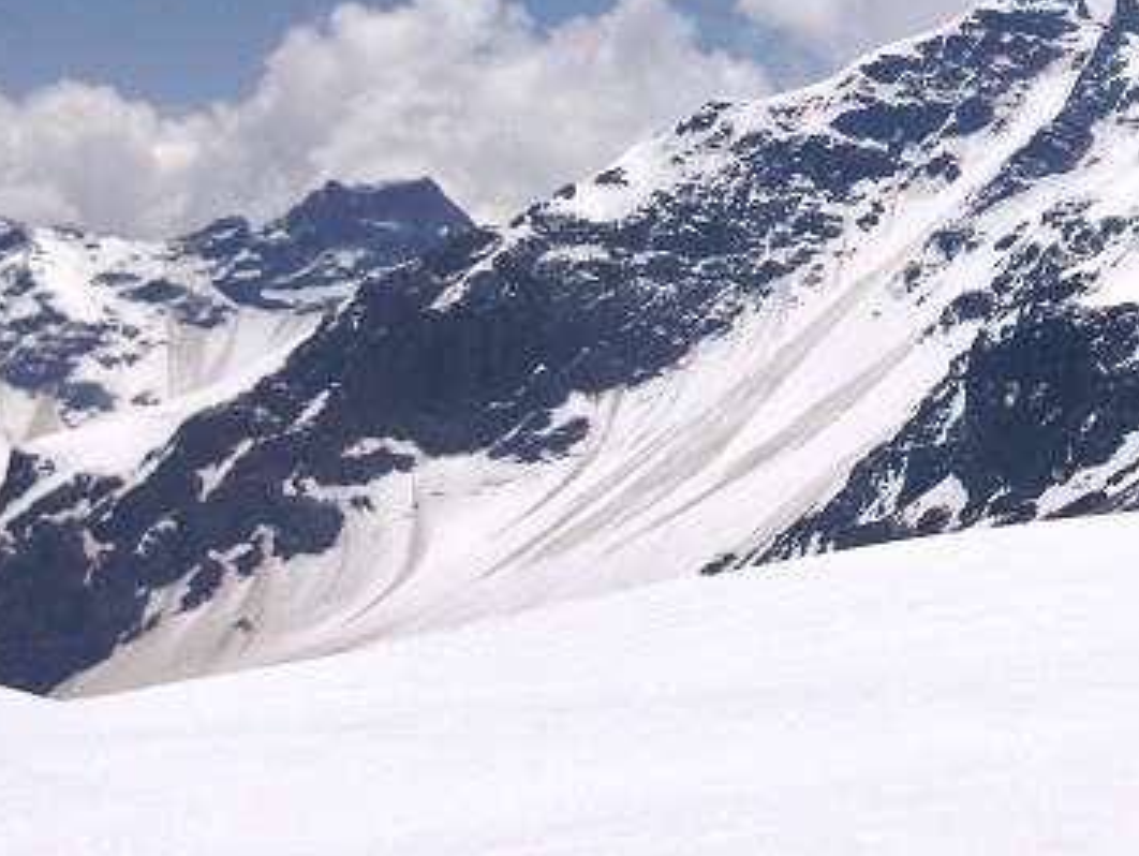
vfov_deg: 19.0
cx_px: 1190
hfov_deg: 24.3
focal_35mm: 76
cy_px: 71
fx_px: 2502
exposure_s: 1/9091
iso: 50
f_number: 2.4
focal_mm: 4.12
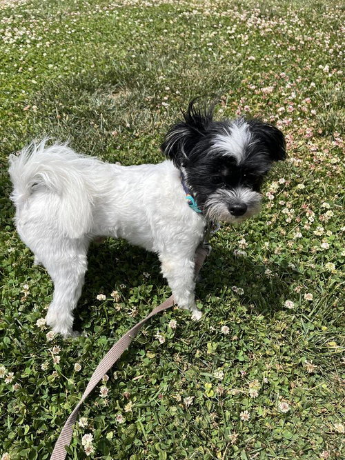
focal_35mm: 26
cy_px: 230
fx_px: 346
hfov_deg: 53.0
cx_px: 172
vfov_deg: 67.3
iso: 50
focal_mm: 5.1
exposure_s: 1/2967
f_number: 1.6
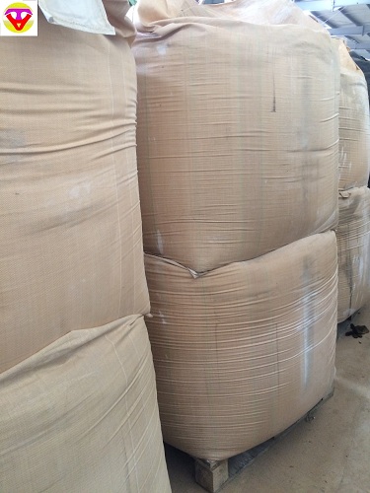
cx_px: 185
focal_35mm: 29
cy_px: 246
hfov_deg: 48.2
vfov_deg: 61.7
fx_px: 413
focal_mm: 4.15
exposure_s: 1/30
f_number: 2.2
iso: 160
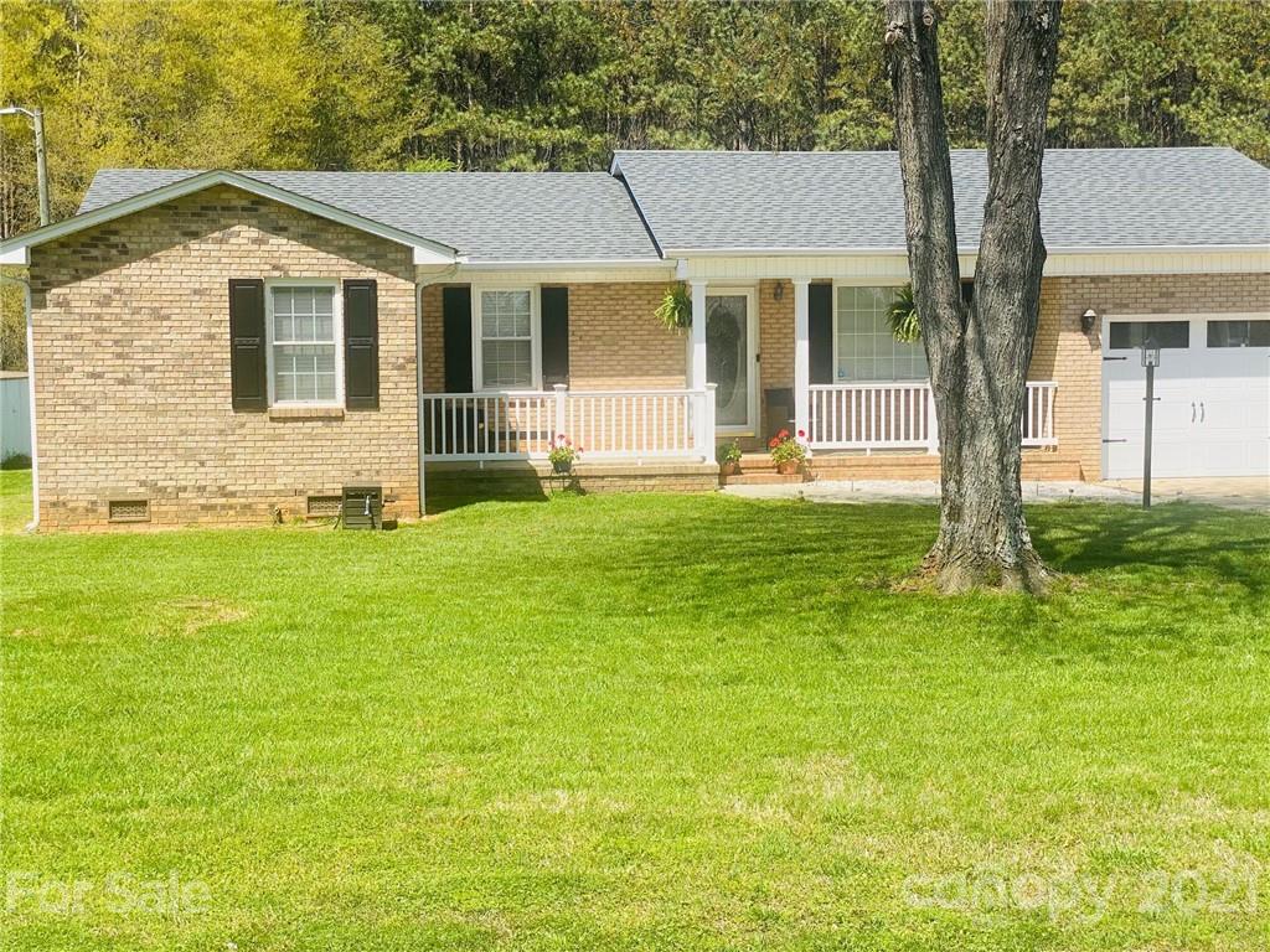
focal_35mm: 52
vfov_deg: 28.0
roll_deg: +0.0
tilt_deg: -4.8
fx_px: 1908
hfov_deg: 36.8
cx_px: 635
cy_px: 476
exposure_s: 1/1043
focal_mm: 6
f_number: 2
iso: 20
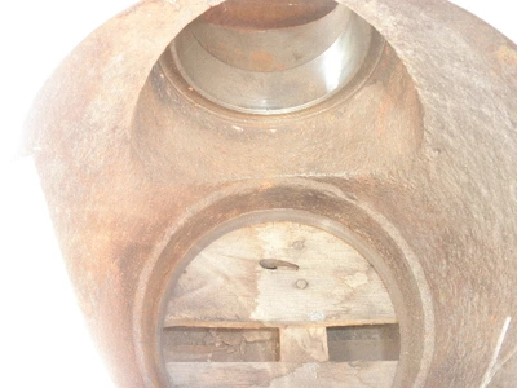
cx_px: 258
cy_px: 194
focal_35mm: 28
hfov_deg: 63.4
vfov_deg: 49.7
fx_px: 418
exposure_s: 1/30
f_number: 3
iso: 200
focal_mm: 5
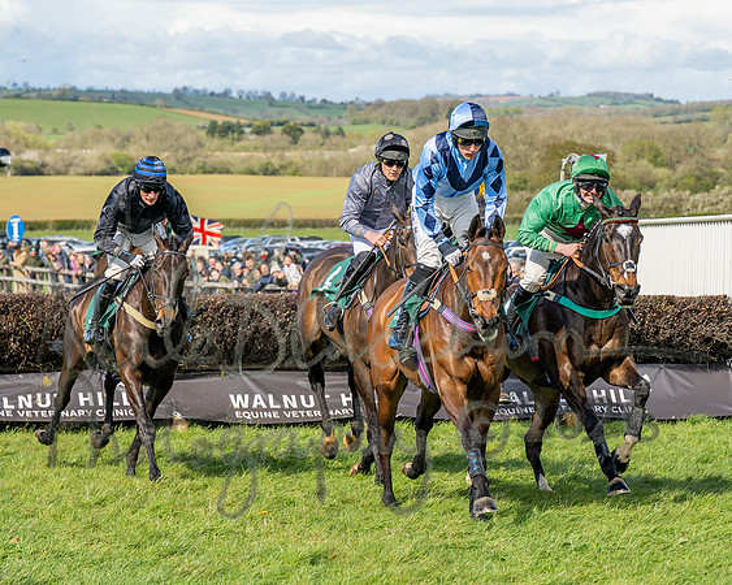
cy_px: 275
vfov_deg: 10.1
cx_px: 448
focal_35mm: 153
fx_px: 3305
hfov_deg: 12.6
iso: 200
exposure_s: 1/1600
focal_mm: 70
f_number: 4
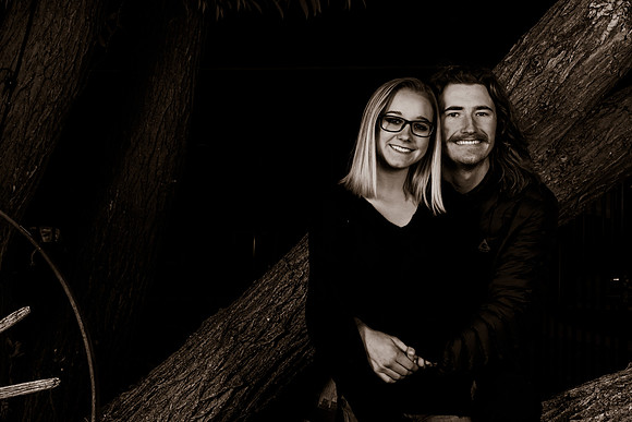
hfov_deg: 26.0
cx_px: 293
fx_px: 1368
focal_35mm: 78
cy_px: 176
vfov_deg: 17.5
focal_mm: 48
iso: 400
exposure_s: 1/160
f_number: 8
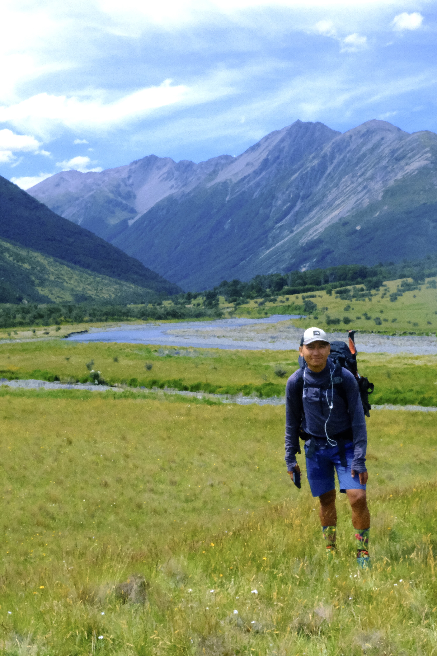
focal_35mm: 65
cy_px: 330
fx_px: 1183
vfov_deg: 31.0
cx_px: 257
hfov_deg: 20.9
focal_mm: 28.8
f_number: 22
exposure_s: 1/1000
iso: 5000
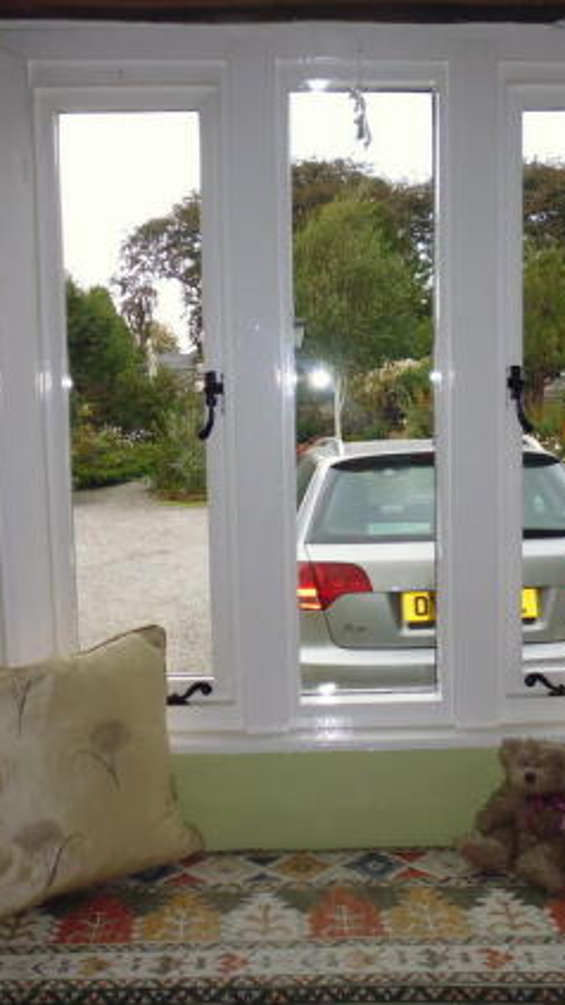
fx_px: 959
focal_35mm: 36
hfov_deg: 32.7
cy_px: 493
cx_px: 343
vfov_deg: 55.3
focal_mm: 4.3
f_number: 2.8
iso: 160
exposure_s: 1/60
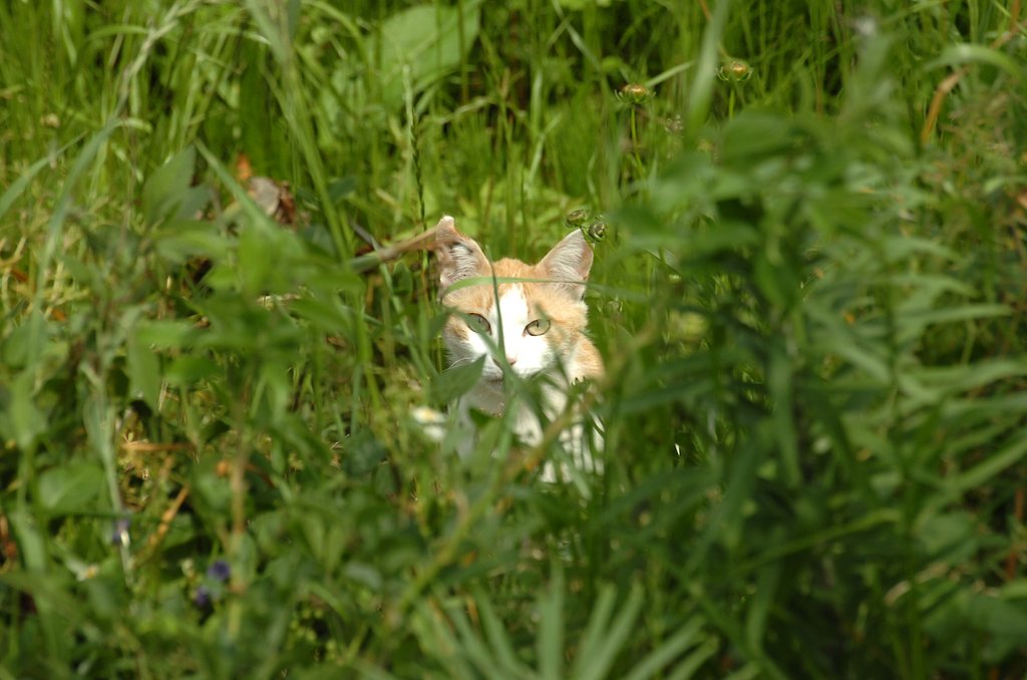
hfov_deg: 4.6
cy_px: 340
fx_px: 12810
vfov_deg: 3.0
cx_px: 514
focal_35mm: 450
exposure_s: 1/500
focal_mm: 300
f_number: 11
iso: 320
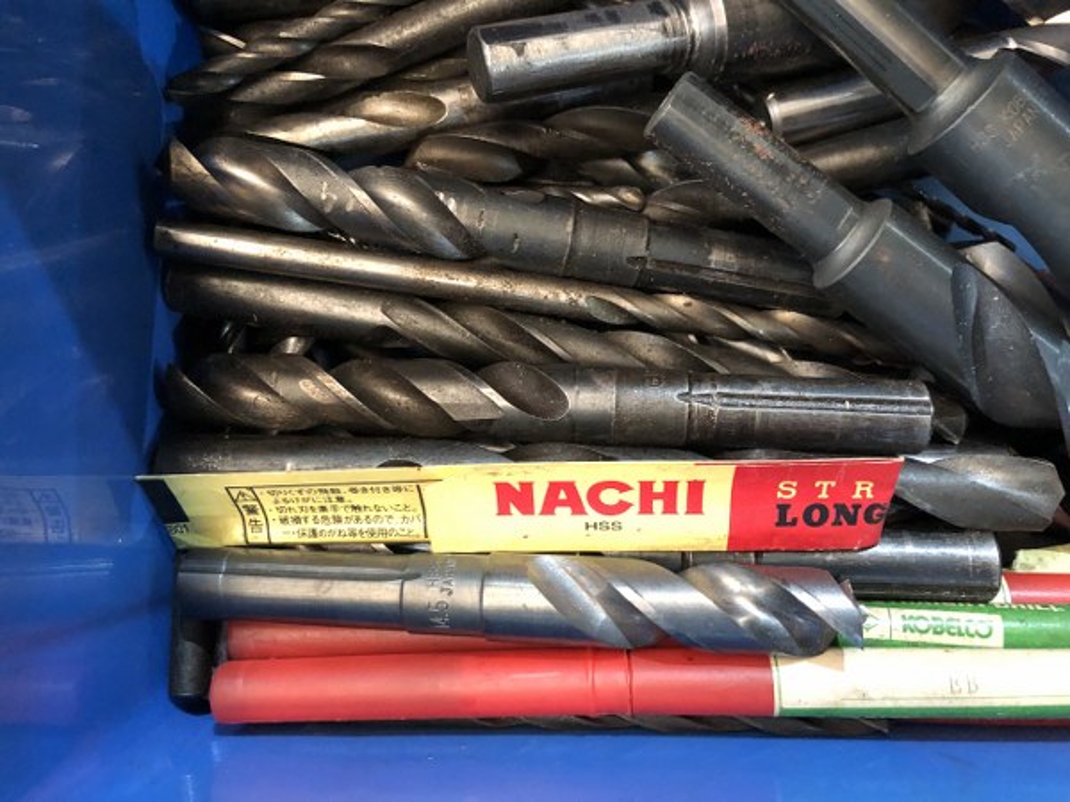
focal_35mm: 28
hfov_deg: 63.4
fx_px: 865
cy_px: 401
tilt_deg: -85.0
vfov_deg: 49.7
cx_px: 535
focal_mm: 4
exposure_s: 1/5
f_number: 1.8
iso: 80
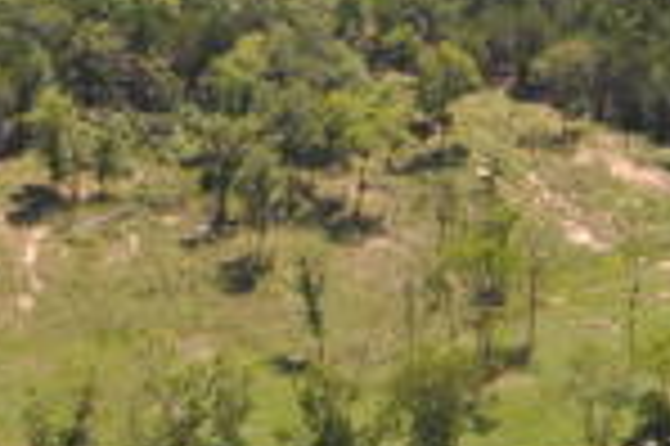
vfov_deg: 9.4
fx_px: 2435
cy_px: -574
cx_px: 508
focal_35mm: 131
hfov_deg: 15.6
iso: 200
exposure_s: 1/200
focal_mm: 18
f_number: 11
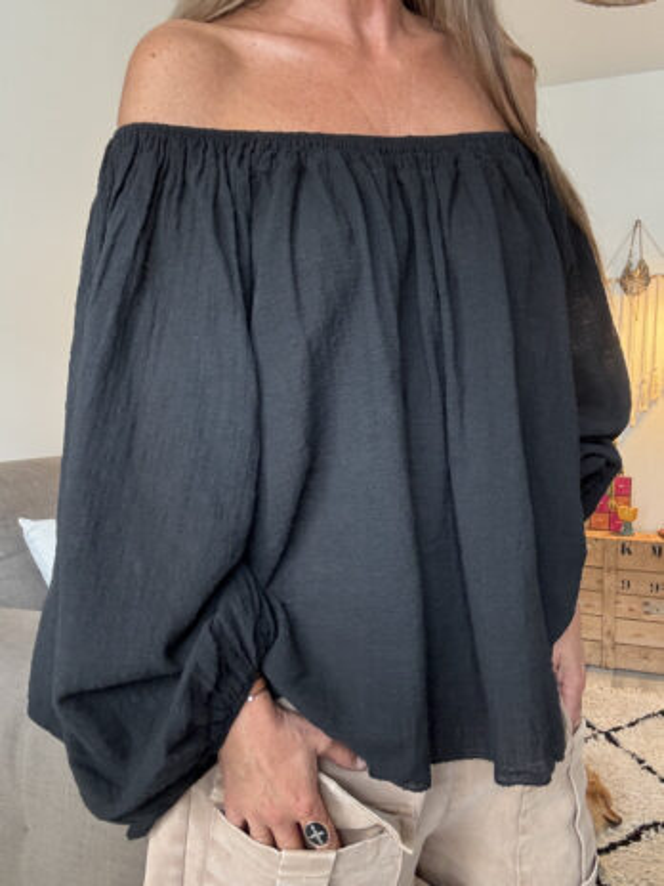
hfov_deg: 46.8
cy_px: 443
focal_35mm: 30
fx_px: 767
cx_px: 332
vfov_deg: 60.0
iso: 250
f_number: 1.9
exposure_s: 1/60
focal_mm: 2.69
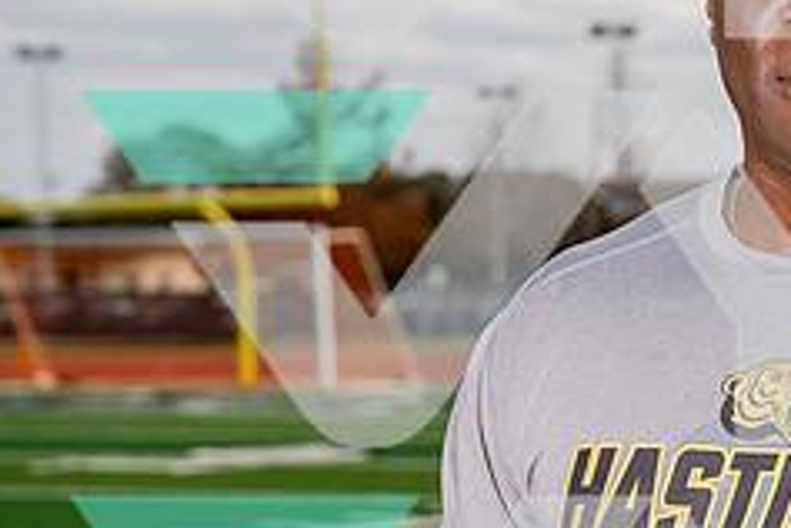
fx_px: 3757
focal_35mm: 171
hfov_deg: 11.8
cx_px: 931
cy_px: 269
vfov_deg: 8.0
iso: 160
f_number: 6.3
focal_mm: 70
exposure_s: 1/1250
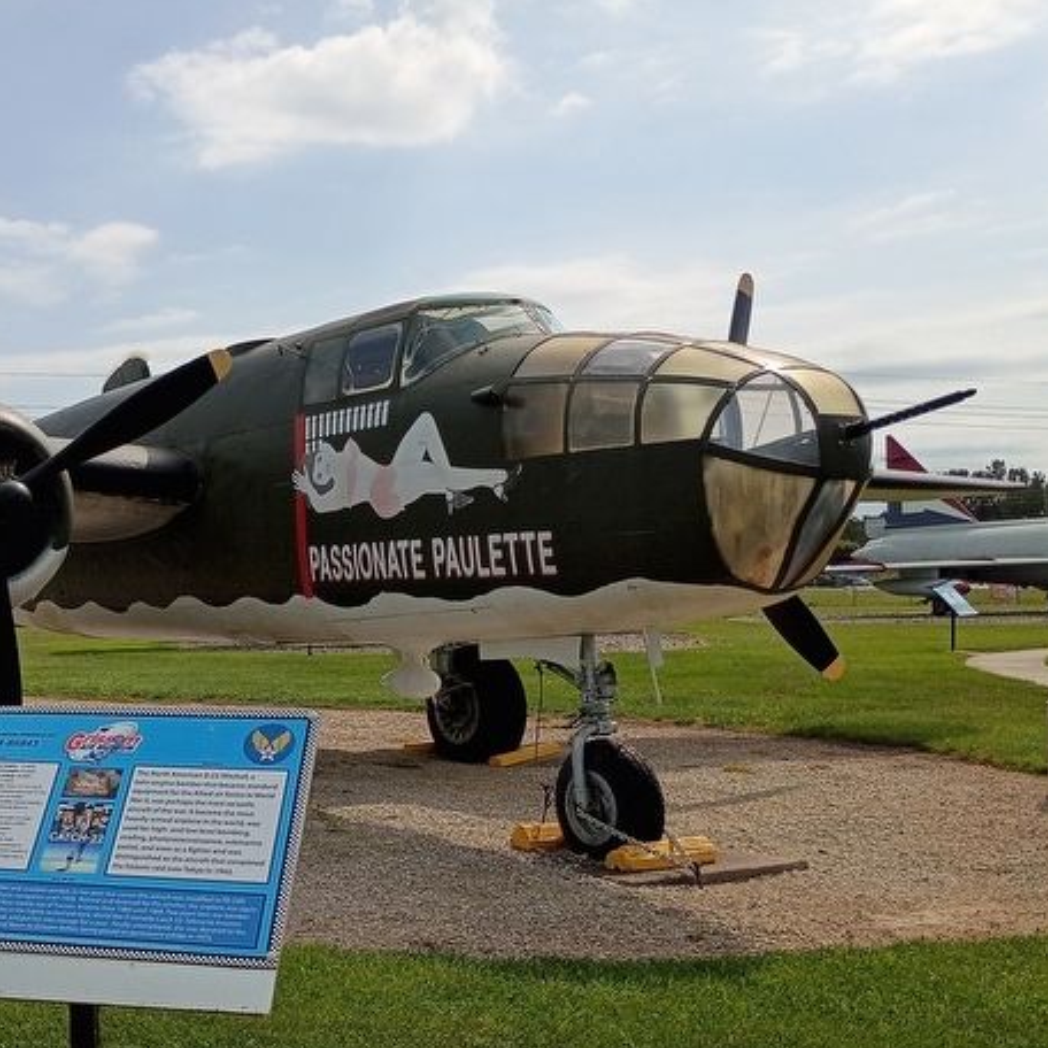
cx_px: 195
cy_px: 644
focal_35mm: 45
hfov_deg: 36.2
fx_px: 1541
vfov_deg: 37.4
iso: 108
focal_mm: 4.27
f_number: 1.8
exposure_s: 1/2674
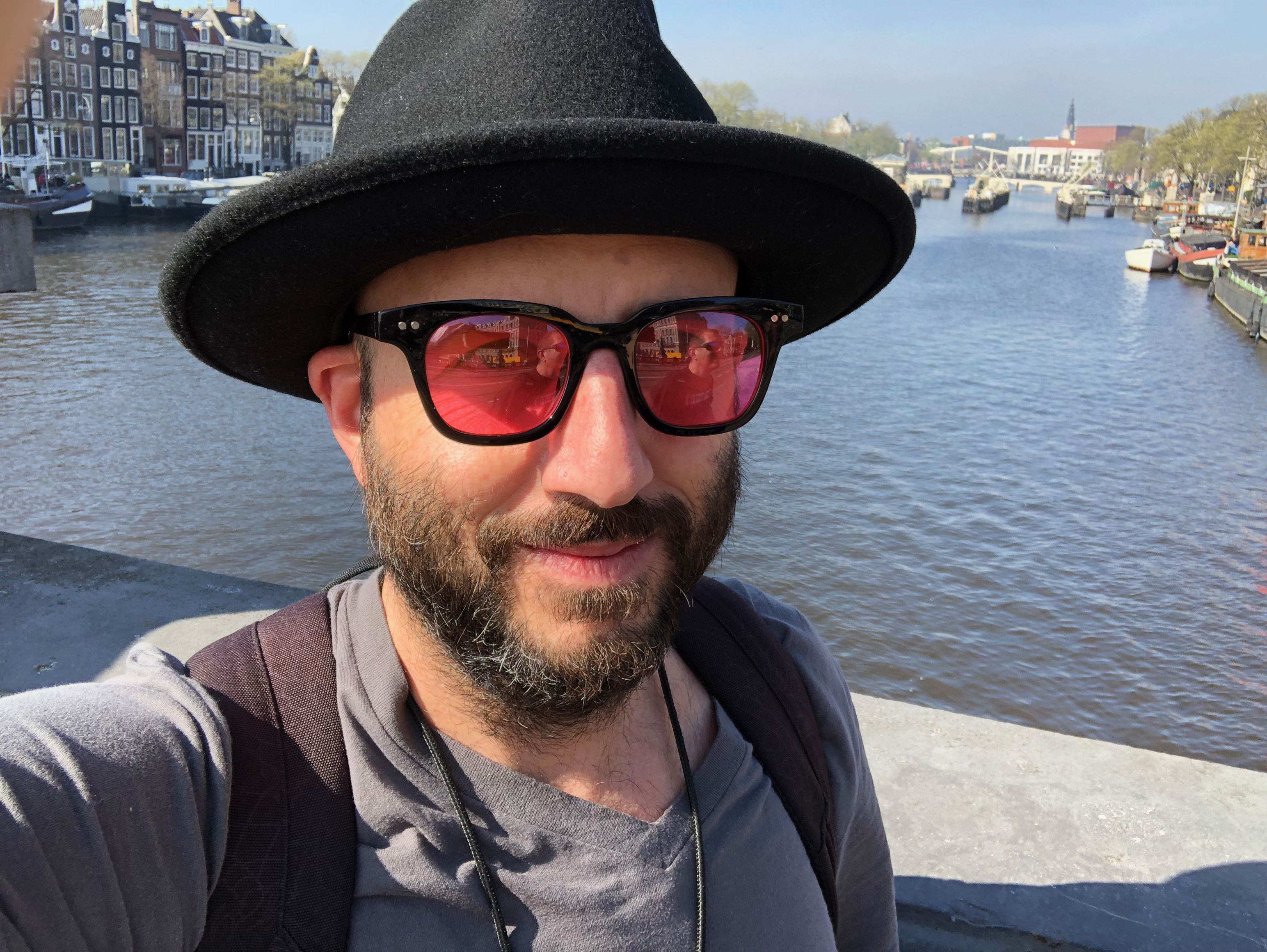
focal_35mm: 32
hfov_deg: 56.8
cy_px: 476
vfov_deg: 44.2
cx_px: 634
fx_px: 1172
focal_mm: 2.87
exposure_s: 1/354
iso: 20
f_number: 2.2
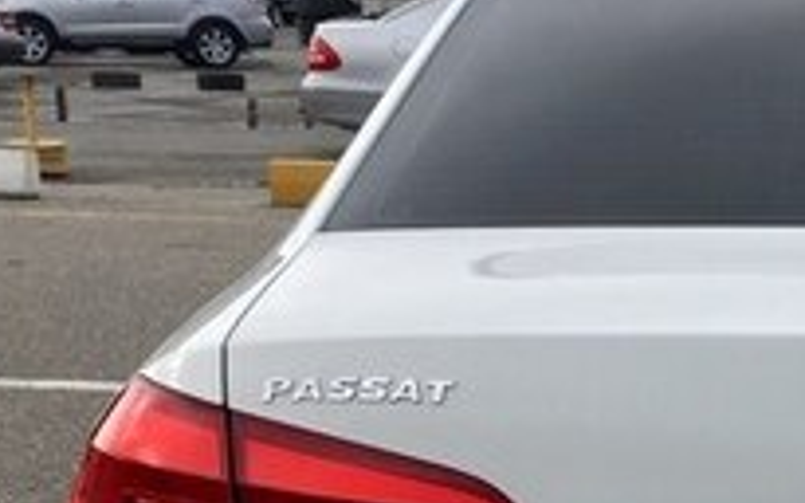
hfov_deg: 19.6
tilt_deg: -15.6
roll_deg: -1.4
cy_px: 631
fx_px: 2171
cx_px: 990
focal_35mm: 99
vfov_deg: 12.8
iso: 25
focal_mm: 4.15
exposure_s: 1/1068
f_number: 2.2
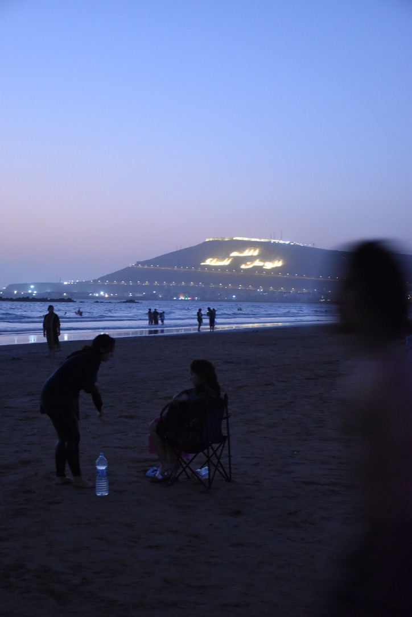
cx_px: 206
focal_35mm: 57
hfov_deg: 23.8
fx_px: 978
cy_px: 308
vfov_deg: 35.1
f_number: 4.2
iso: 3200
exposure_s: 1/15
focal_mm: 38
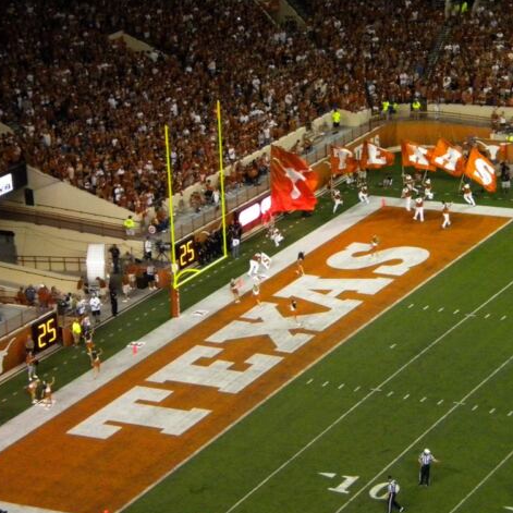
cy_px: 259
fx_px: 2113
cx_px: 270
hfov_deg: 13.8
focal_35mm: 126
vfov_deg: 13.8
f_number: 5.9
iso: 800
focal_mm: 18.9
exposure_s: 1/86.3
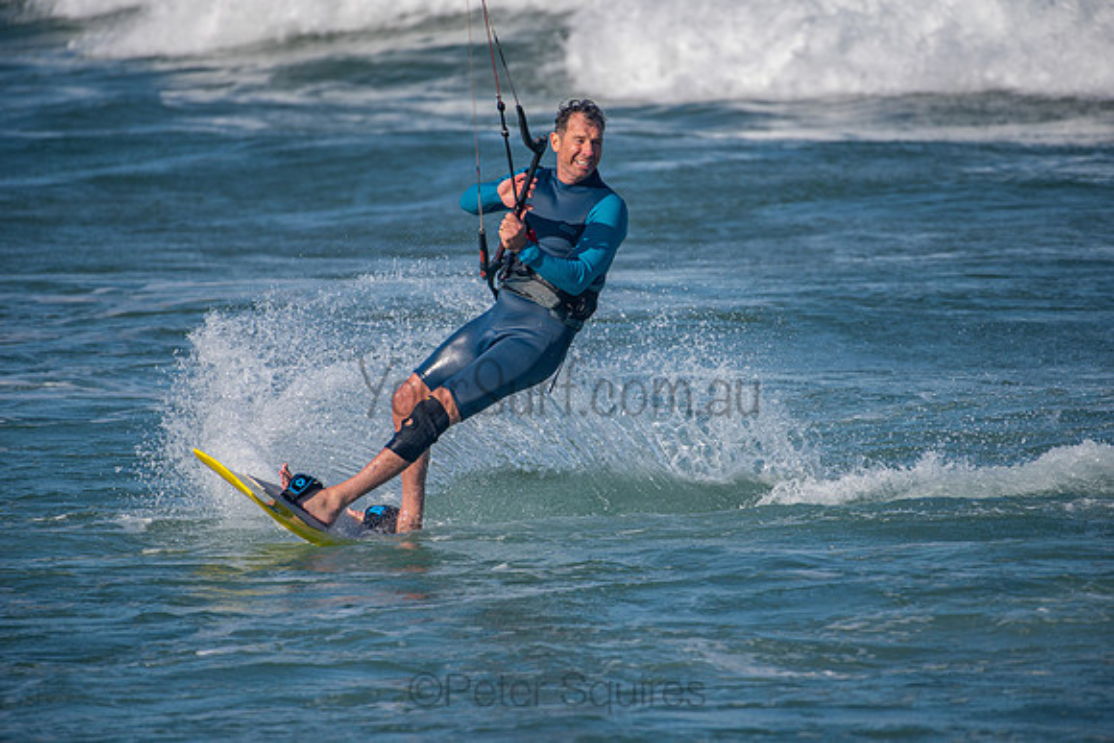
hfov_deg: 4.1
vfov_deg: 2.8
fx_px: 15475
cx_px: 557
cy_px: 372
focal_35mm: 500
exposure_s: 1/2000
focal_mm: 500
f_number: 5.6
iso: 110
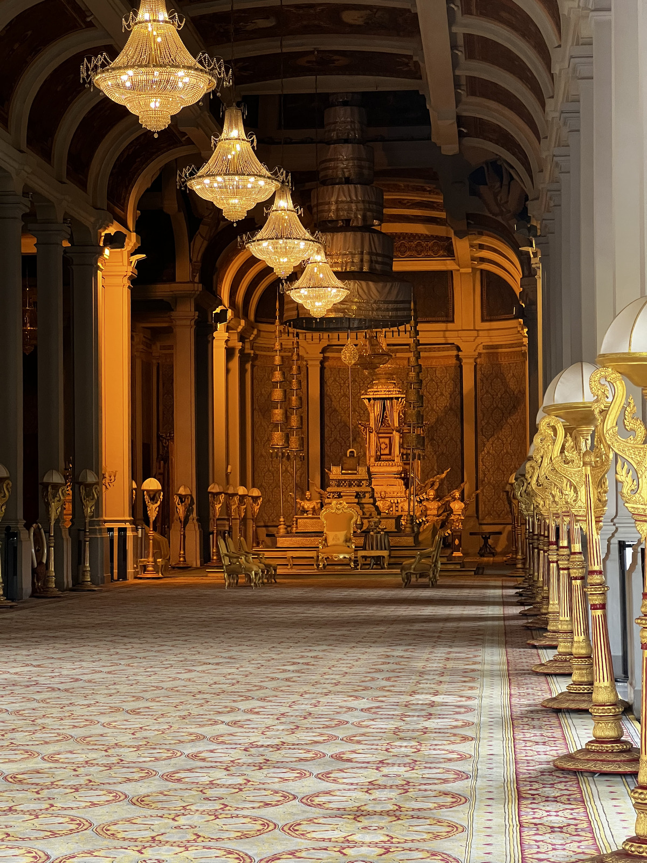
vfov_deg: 25.3
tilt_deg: +2.6
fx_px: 1919
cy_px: 432
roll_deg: +0.4
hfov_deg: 19.1
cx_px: 324
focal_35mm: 77
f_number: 2.8
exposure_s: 1/99
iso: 200
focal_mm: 9
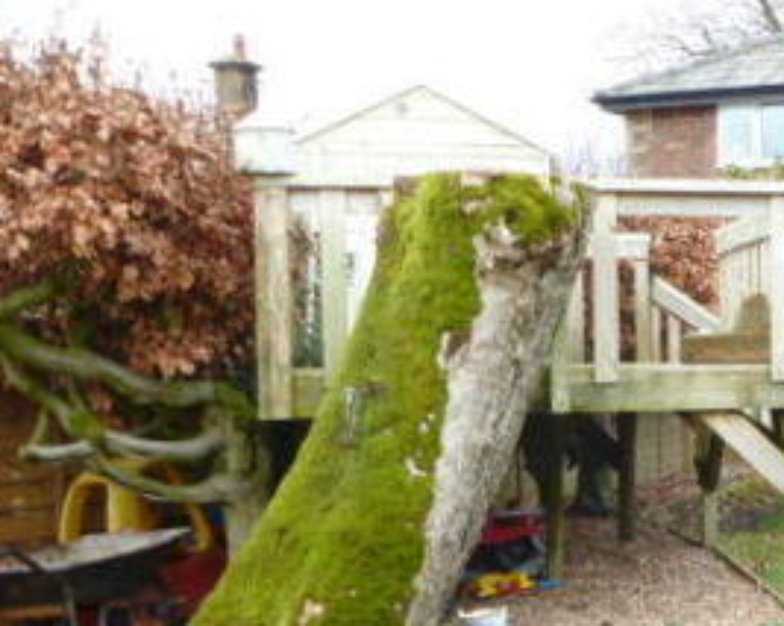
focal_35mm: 64
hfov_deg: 27.4
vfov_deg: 23.7
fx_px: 1483
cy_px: 398
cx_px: 835
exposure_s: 1/60
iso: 125
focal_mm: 5.4
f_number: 3.5
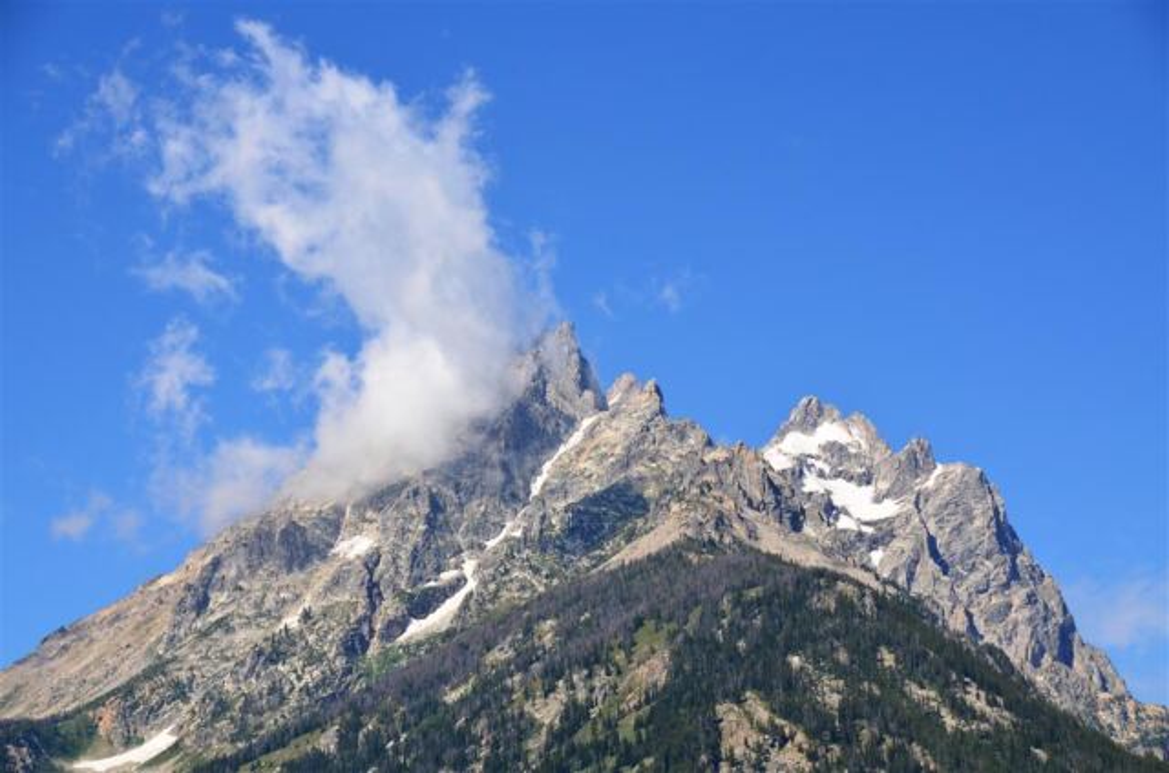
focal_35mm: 90
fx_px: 2915
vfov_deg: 15.1
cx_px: 584
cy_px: 386
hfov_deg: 22.7
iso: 200
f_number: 8
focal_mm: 60
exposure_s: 1/1000
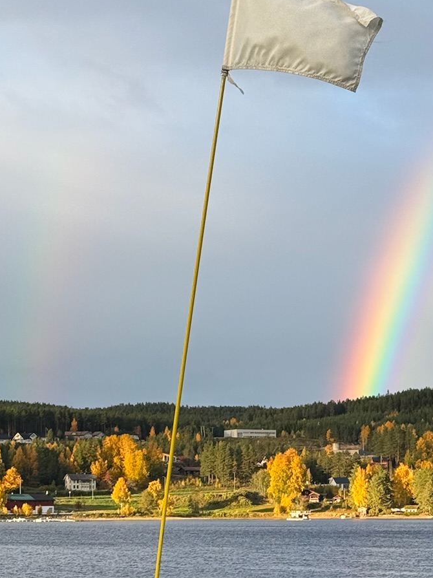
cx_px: 275
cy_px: 442
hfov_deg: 13.4
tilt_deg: +1.7
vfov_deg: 17.8
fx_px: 1835
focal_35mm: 110
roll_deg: +0.8
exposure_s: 1/783
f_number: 1.78
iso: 64
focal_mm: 6.76
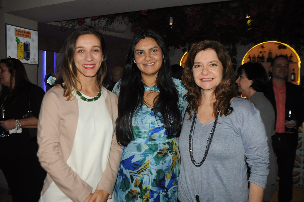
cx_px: 152
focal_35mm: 30
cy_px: 101
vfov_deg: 43.5
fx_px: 253
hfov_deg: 62.0
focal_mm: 20
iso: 800
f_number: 4
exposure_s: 1/60
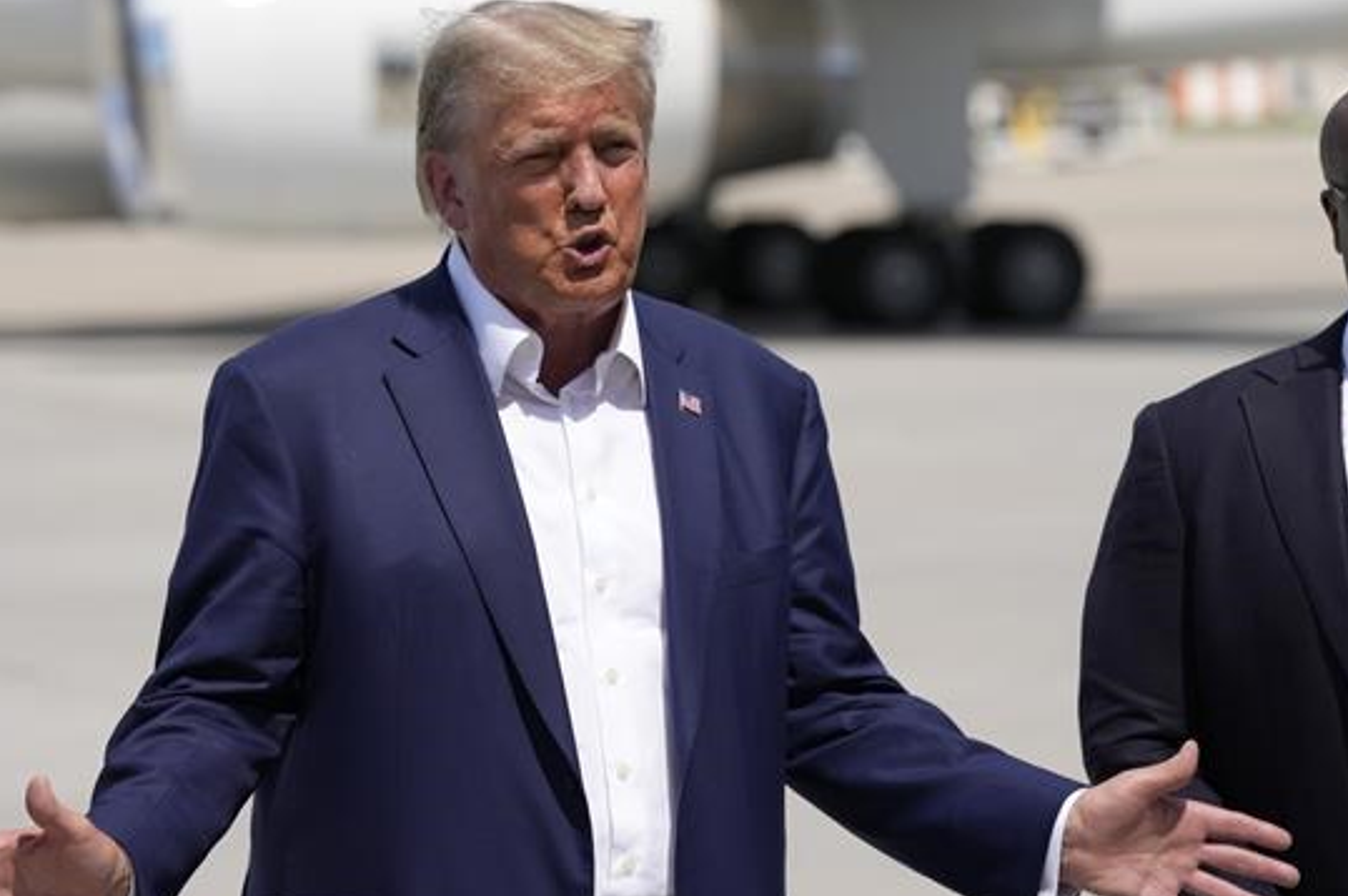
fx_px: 7596
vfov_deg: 6.8
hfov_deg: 10.1
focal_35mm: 203
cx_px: 549
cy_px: 489
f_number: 5.6
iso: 320
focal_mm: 168
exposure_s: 1/1600
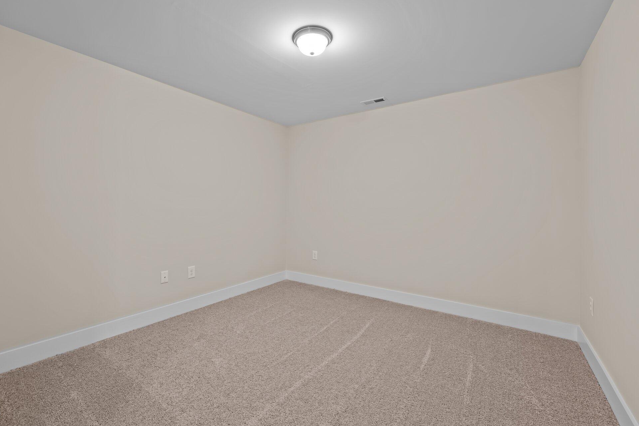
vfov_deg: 73.7
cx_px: 306
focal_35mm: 16
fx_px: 284
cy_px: 205
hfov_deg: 96.7
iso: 200
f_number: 7.1
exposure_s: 1/1.25
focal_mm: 15
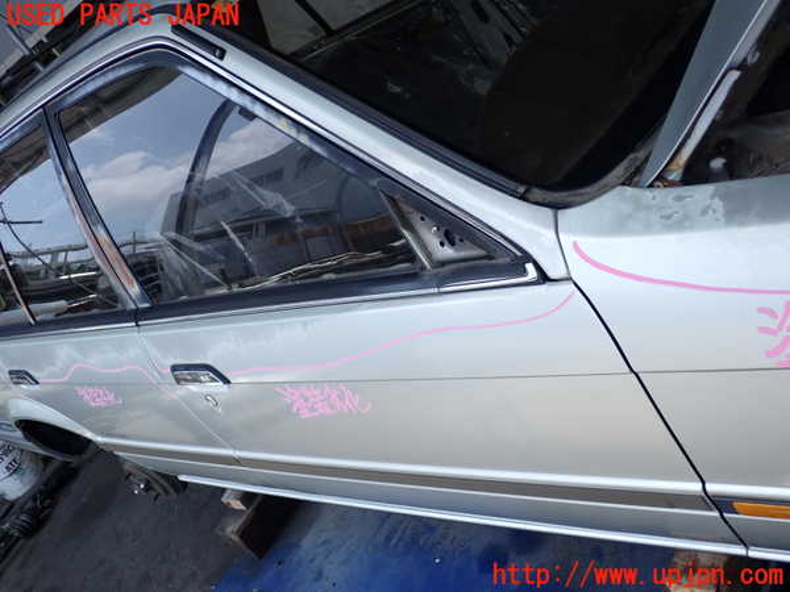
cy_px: 296
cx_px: 395
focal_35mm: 36
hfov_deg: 51.4
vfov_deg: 39.7
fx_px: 822
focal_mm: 6.37
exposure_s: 1/640
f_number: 2.5
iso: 100
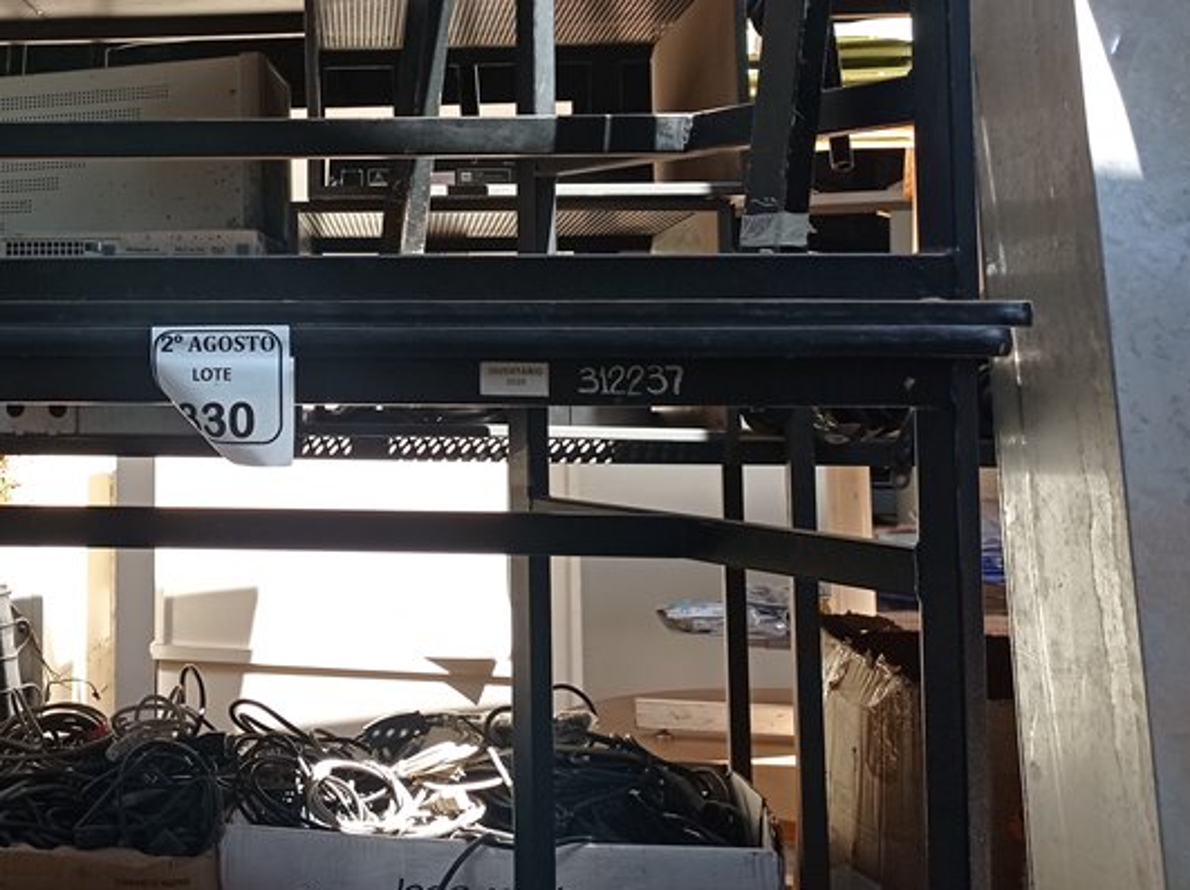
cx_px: 125
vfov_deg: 26.5
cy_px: 195
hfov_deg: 33.7
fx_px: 1854
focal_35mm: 54
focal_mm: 4.7
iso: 102
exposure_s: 1/401
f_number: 1.79
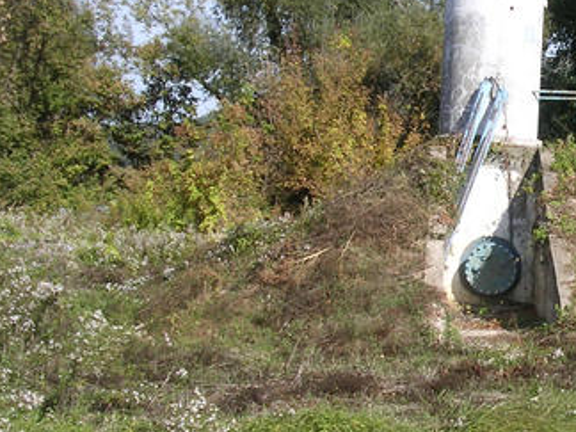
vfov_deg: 19.6
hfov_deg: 25.2
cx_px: 523
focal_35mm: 75
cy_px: 176
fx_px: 1248
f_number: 5.6
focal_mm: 5.8
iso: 100
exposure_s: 1/223
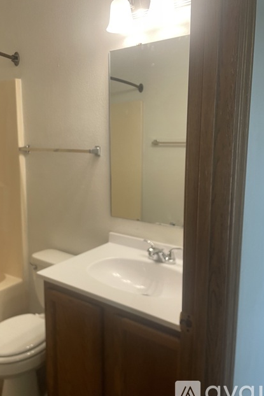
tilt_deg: -9.5
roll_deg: -0.4
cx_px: 119
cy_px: 194
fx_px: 319
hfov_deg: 44.9
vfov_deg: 63.6
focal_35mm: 29
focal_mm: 4.2
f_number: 1.6
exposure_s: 1/60
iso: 80
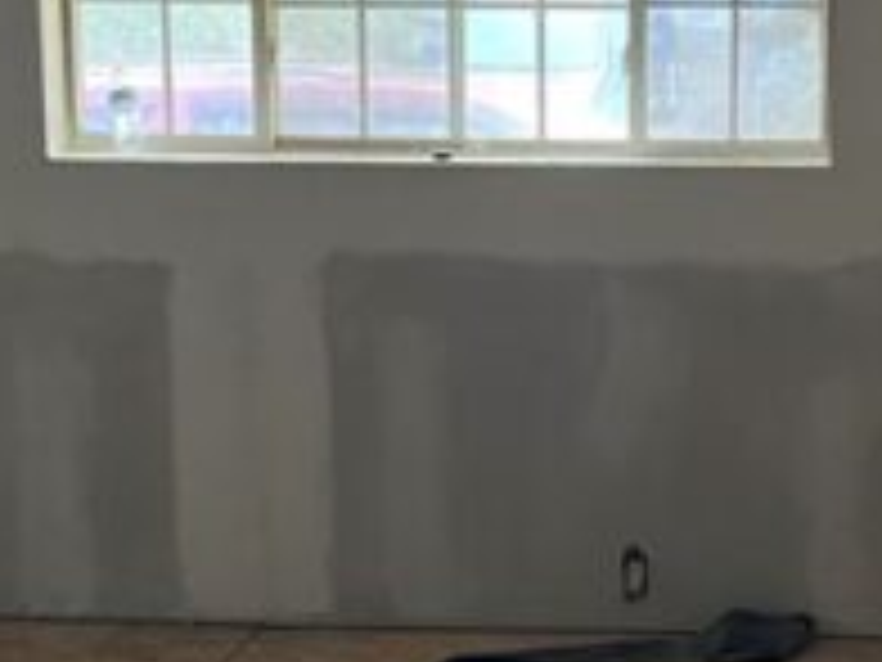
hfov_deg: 18.5
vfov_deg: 13.8
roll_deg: -0.5
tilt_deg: -12.7
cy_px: 621
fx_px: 2701
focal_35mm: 106
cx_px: 626
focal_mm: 5.1
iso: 250
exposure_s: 1/60
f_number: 1.6
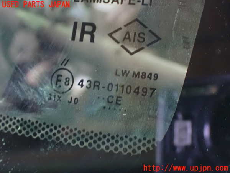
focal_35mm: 58
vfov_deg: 25.2
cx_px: 115
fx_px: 385
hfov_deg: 33.2
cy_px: 86
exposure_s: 1/10
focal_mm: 10.35
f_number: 3.5
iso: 1600
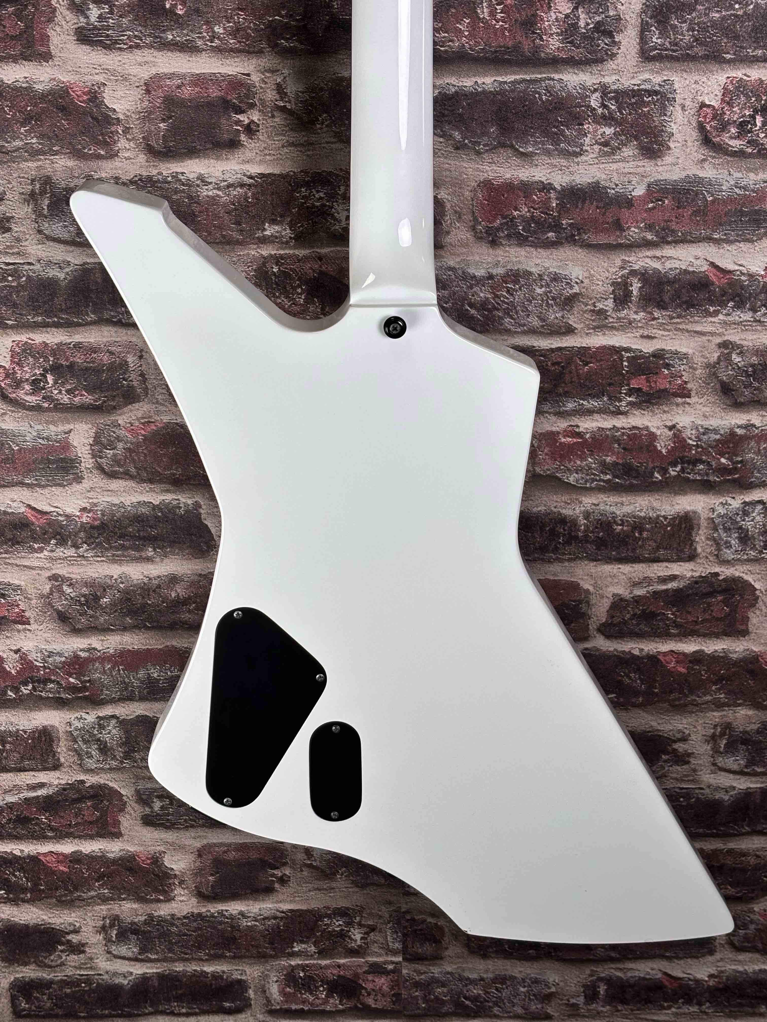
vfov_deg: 36.8
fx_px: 1536
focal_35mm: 52
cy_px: 511
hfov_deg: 28.0
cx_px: 384
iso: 32
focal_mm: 5.96
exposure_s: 1/131
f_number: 1.6
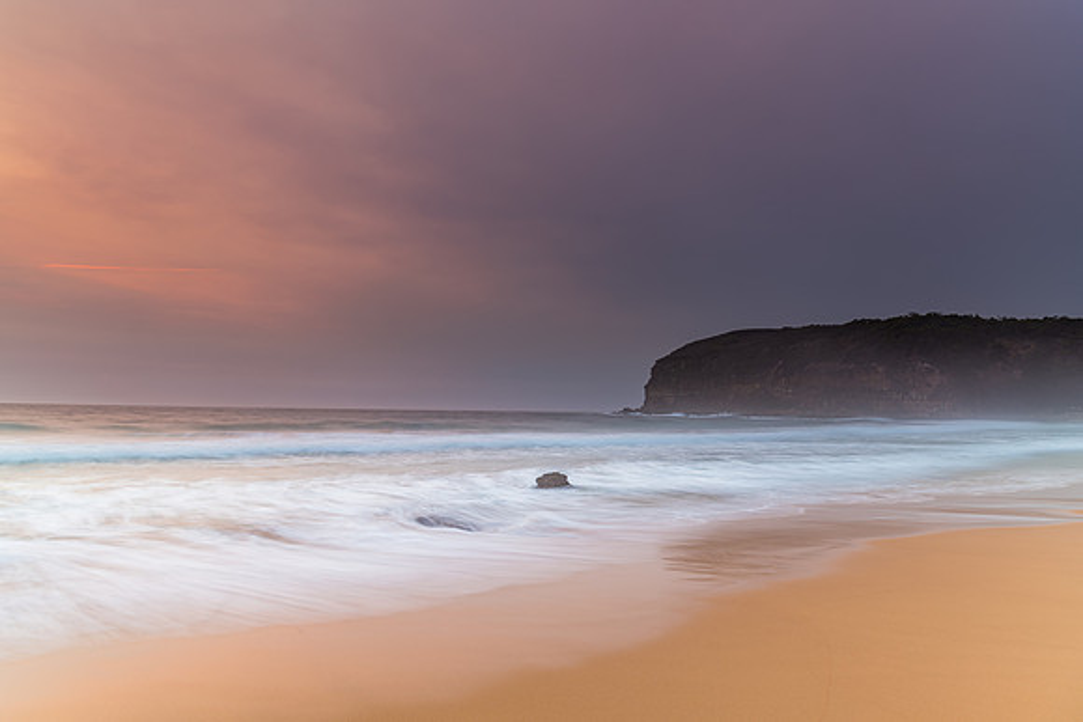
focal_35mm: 24
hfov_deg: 73.1
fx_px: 731
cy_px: 361
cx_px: 542
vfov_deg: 52.6
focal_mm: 24
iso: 50
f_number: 9
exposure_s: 1.6
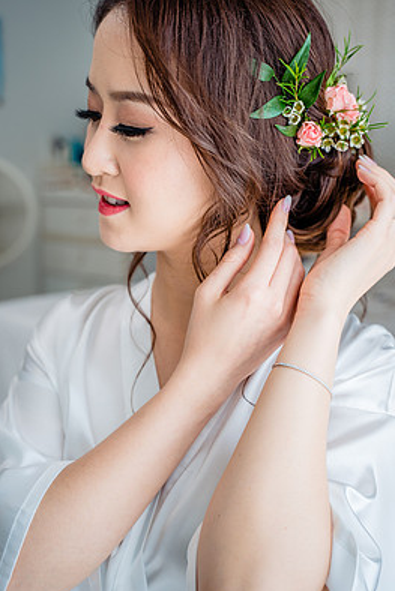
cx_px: 200
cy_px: 264
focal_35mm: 48
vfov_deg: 41.0
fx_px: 789
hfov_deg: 28.1
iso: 250
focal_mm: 42
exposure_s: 1/160
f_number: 3.5
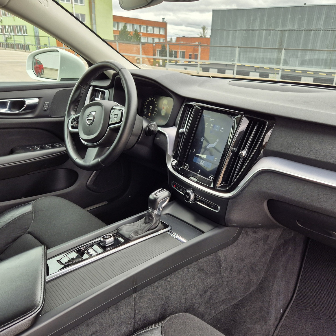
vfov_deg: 57.3
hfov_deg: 56.9
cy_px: 171
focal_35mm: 28
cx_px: 201
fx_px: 307
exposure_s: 1/206
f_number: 1.8
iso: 25
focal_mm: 5.4
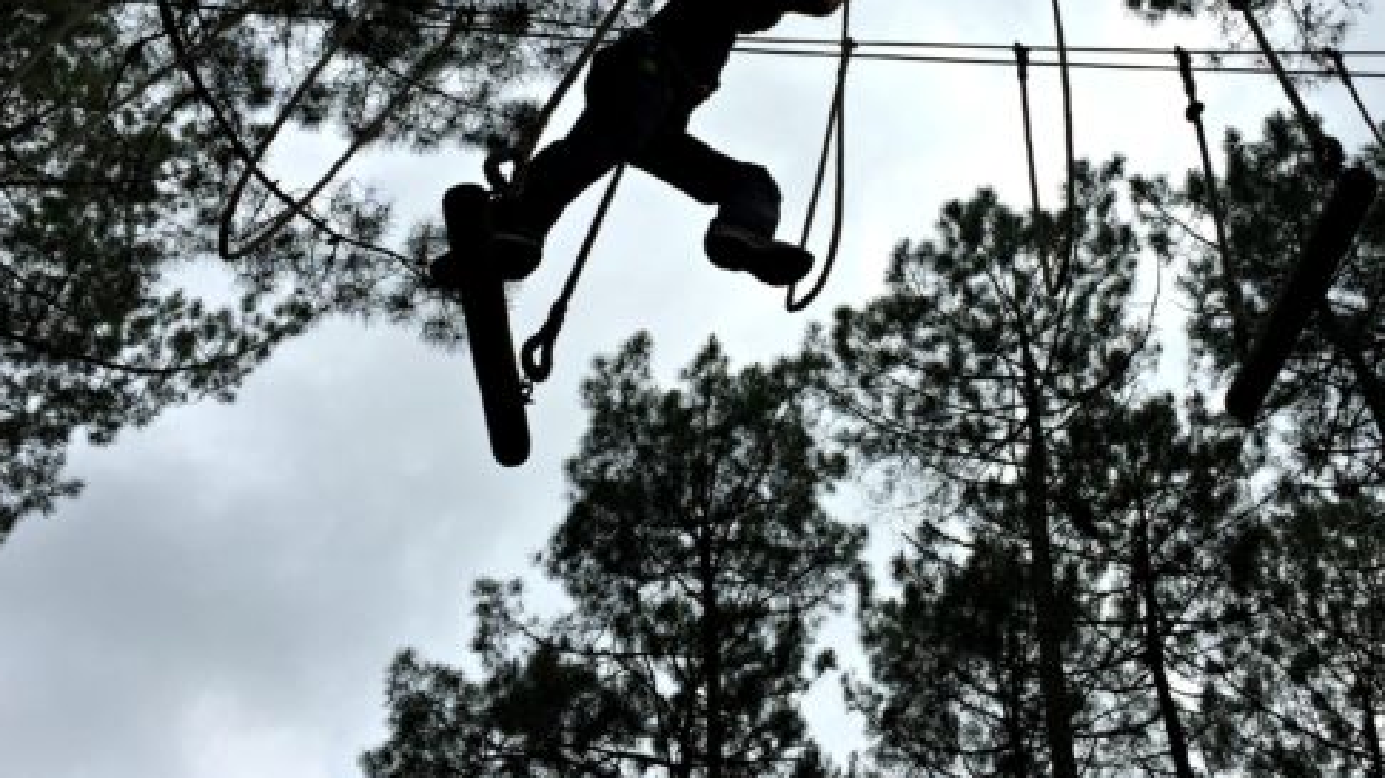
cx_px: 809
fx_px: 1432
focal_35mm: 39
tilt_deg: +61.0
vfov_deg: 29.8
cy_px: 182
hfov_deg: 51.4
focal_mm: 4.15
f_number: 2.2
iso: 32
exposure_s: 1/4405
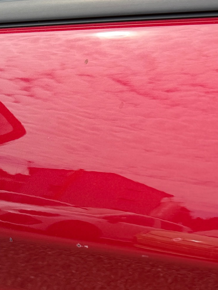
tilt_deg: -25.8
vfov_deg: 37.4
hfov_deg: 29.6
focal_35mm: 49
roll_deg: -3.8
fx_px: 411
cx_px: 139
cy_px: 235
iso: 80
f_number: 1.78
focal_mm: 6.76
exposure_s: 1/1653
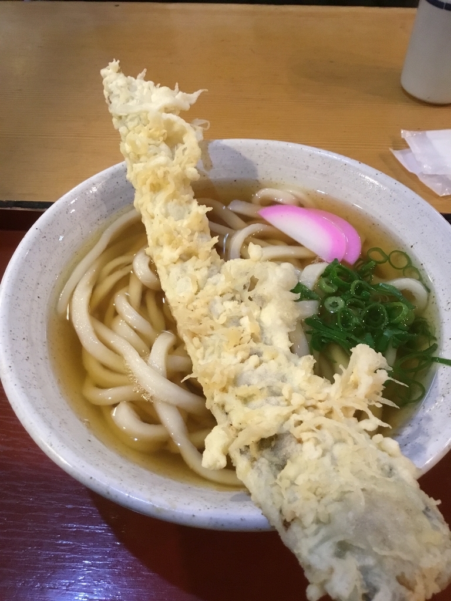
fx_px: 539
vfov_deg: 58.4
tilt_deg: -50.4
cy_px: 300
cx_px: 226
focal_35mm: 31
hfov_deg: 45.4
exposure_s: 1/24
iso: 200
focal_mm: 3.3
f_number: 2.4
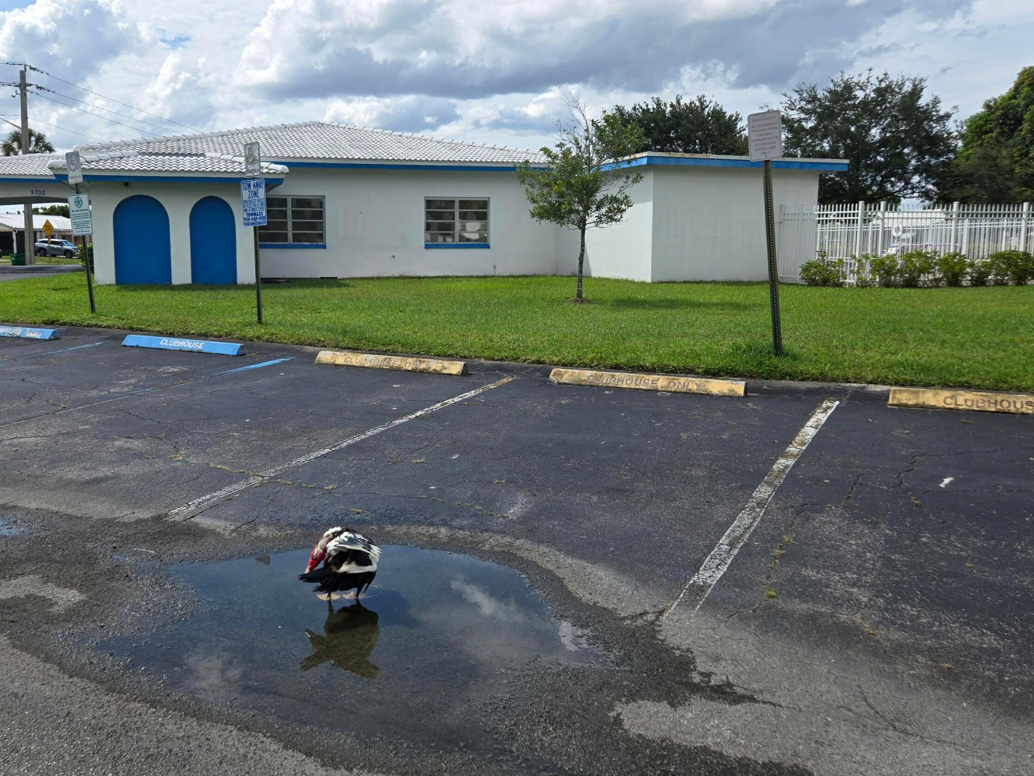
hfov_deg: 58.0
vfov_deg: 45.4
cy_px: 367
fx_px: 926
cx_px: 428
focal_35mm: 31
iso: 25
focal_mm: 5.4
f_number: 1.8
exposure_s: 1/2327
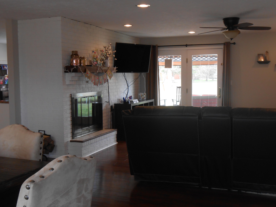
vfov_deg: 32.9
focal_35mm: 44
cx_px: 138
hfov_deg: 42.9
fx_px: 351
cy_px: 104
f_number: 4.5
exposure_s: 1/30
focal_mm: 7.8
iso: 200
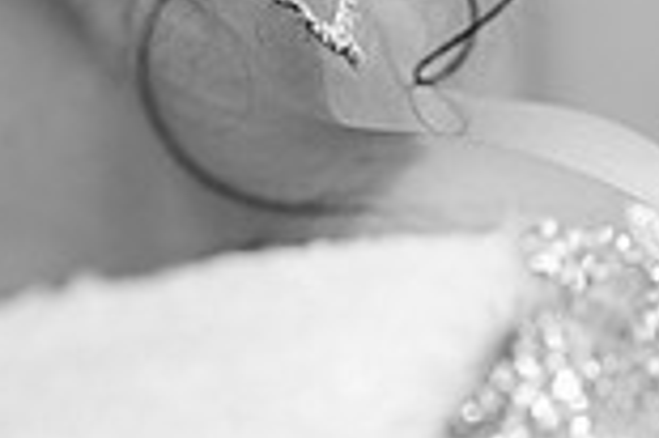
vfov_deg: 9.7
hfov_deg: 14.9
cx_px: 747
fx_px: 2450
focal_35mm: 134
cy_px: -321
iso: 280
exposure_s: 1/125
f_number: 2
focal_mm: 35
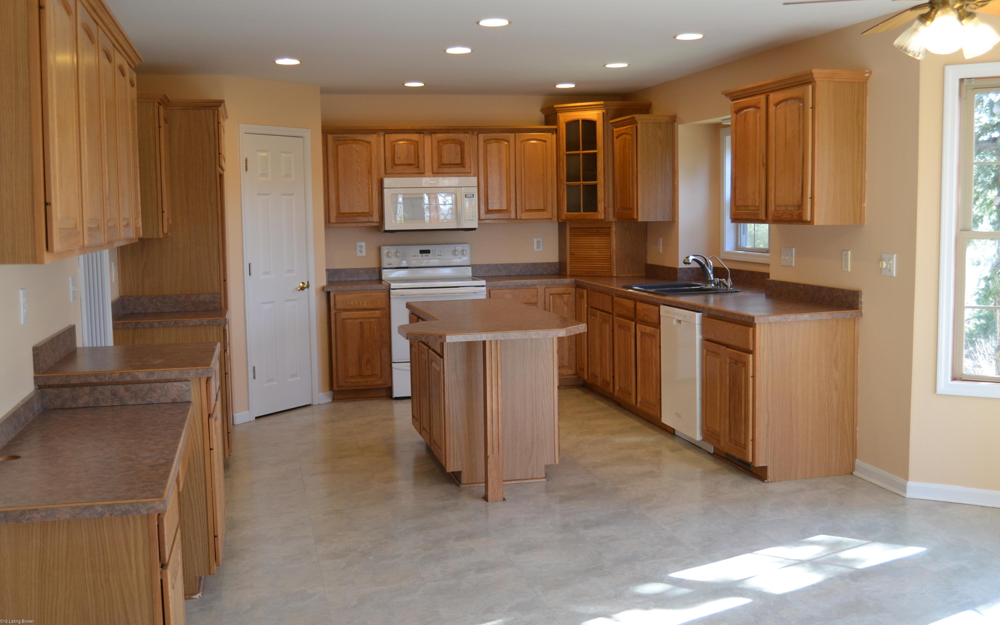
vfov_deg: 34.4
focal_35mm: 37
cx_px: 497
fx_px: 1008
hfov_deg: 52.8
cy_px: 306
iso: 400
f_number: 4
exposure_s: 1/60
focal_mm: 24
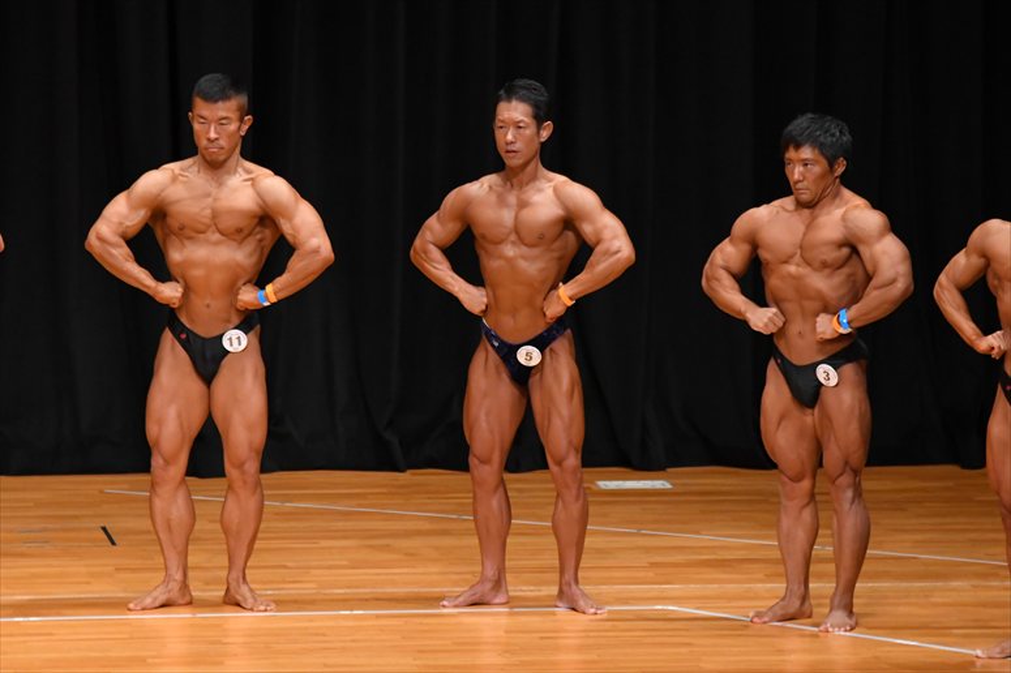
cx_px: 506
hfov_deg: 7.6
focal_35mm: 270
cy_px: 336
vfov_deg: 5.1
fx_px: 7579
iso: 4000
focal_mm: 180
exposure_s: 1/400
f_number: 5.6
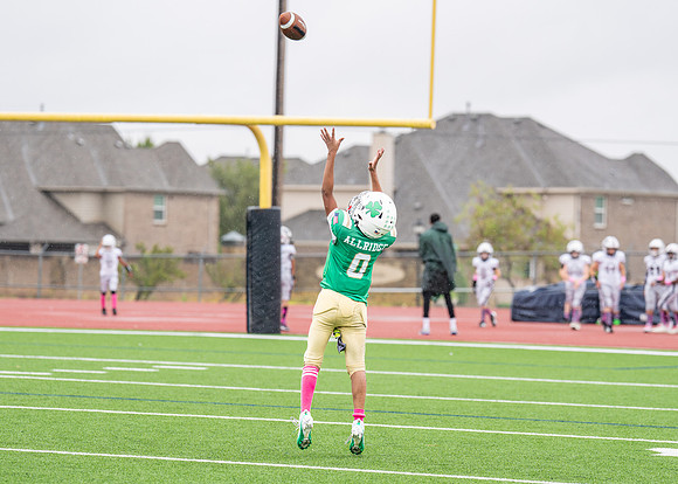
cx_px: 334
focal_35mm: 183
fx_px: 3518
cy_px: 321
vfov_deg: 7.9
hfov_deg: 11.0
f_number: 2.8
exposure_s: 1/1250
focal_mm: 129
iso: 320
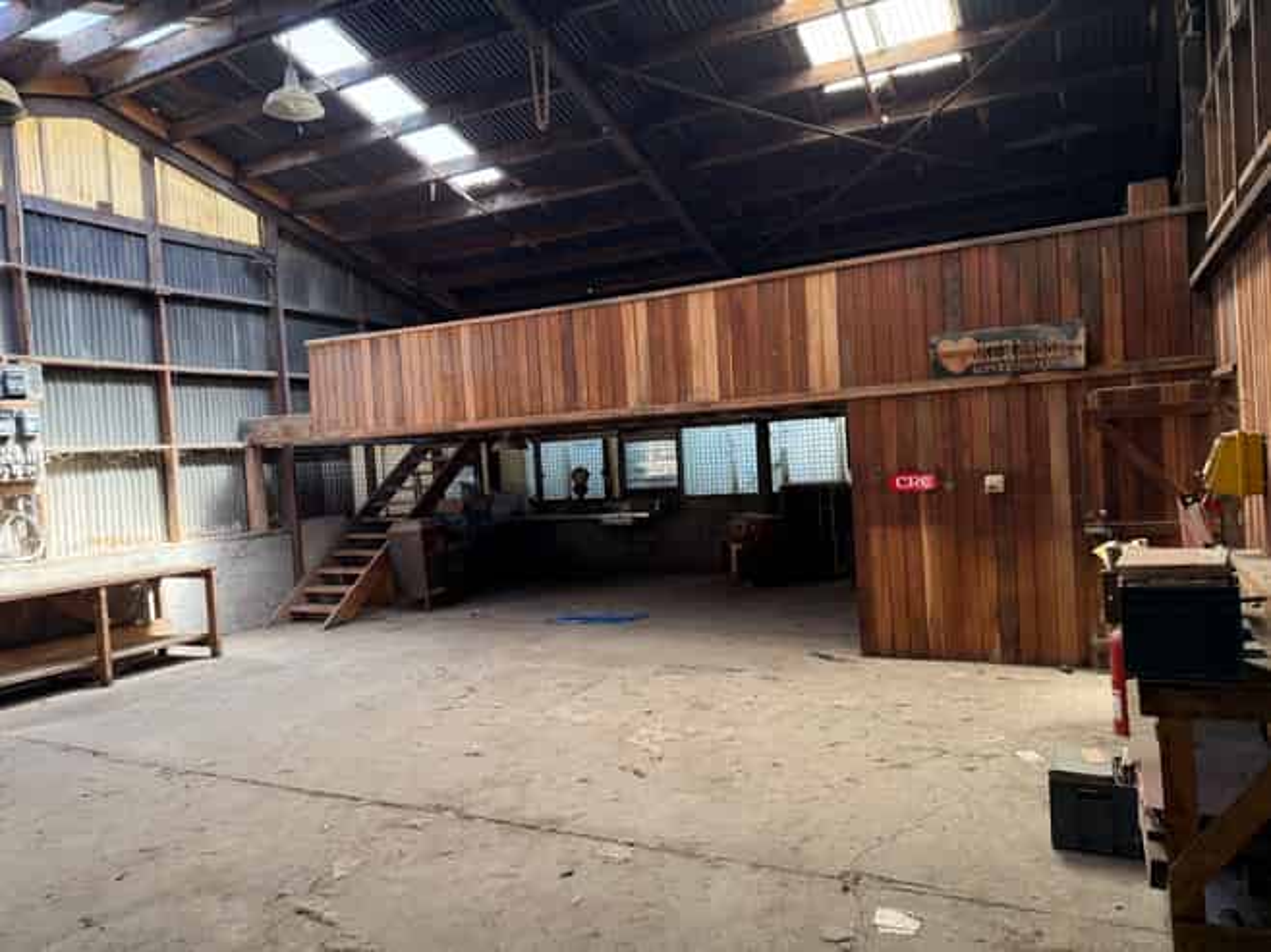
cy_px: 476
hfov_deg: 71.6
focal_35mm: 24
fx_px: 881
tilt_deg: -0.8
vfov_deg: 56.8
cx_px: 636
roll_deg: +4.0
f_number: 1.78
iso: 200
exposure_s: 1/72
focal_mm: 6.76
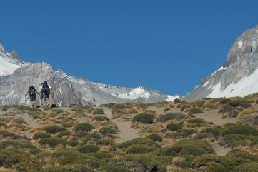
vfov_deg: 8.1
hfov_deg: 11.9
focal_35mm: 170
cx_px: -18
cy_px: 82
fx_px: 1218
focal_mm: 52
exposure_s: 1/180
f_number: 9.5
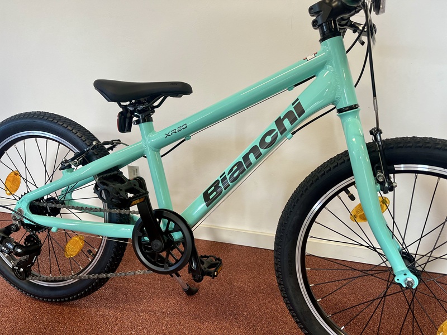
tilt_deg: -15.9
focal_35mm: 26
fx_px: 336
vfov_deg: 53.1
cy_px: 168
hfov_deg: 67.3
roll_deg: -1.2
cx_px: 224
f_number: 1.6
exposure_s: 1/100
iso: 100
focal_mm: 5.1
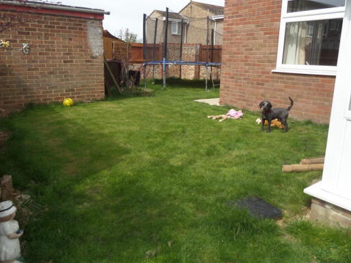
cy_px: 119
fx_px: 274
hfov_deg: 65.3
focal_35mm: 27
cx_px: 179
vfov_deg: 51.2
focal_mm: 4
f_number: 3.2
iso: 100
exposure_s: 1/750
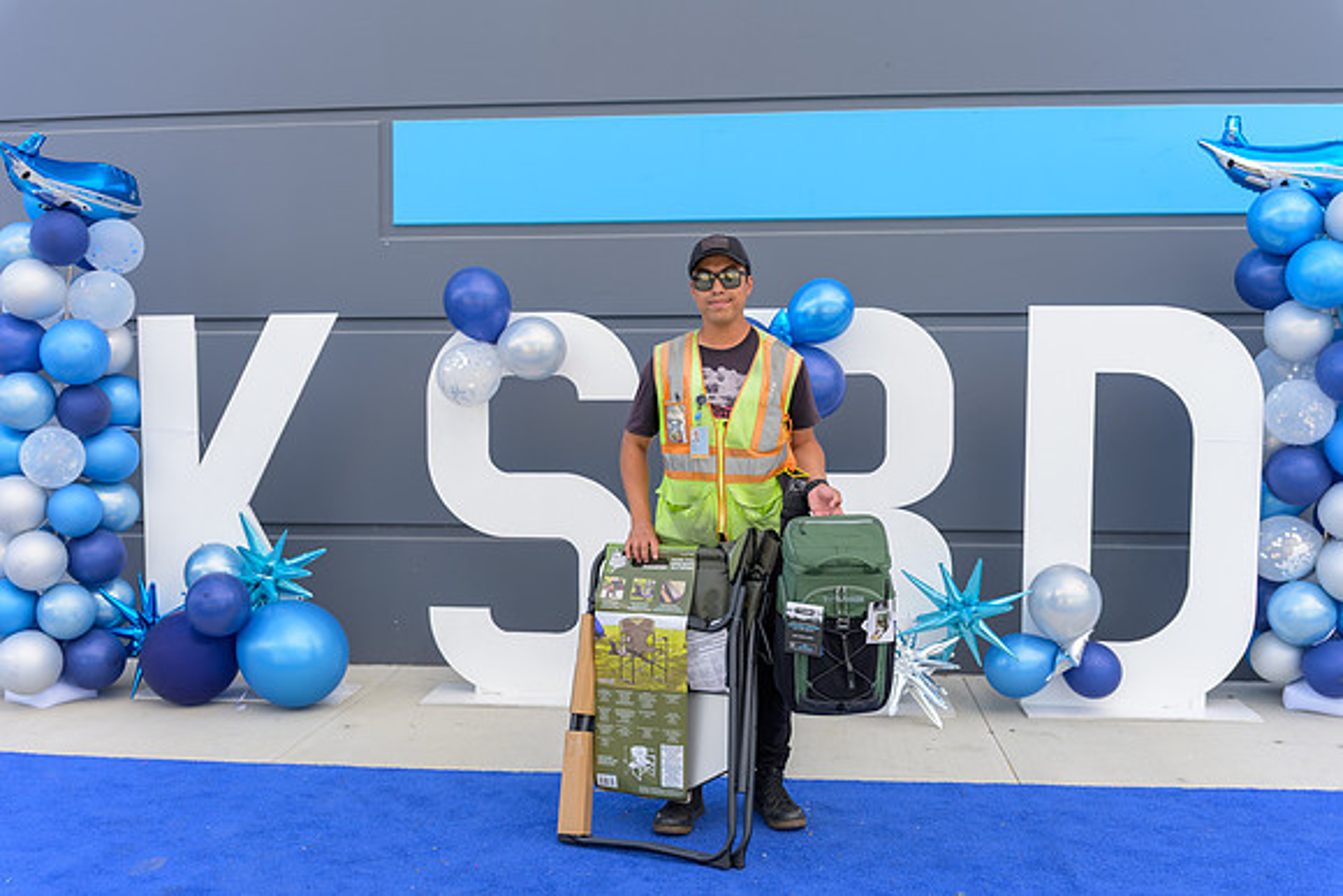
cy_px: 448
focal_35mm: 35
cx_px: 672
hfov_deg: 54.9
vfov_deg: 38.2
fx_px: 1294
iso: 100
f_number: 4
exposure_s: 1/200
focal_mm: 34
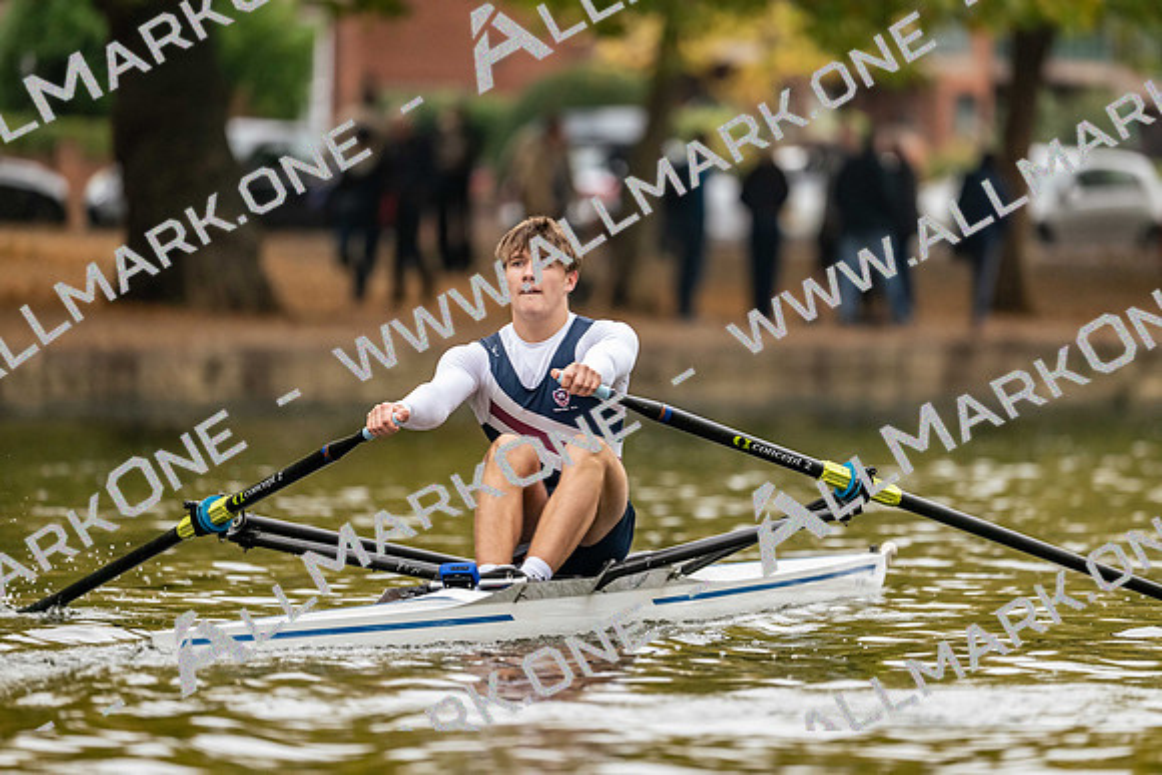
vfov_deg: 3.4
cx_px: 581
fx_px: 12914
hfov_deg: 5.2
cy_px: 388
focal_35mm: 400
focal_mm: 400
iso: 2800
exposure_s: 1/2500
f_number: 4.5
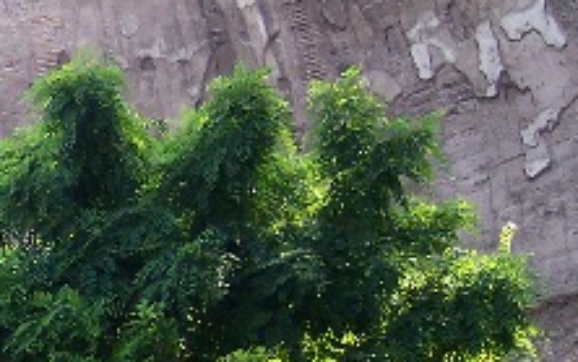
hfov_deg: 13.7
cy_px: 297
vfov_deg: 9.0
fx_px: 2285
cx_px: -250
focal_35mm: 145
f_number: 2.8
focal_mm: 8
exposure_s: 1/250
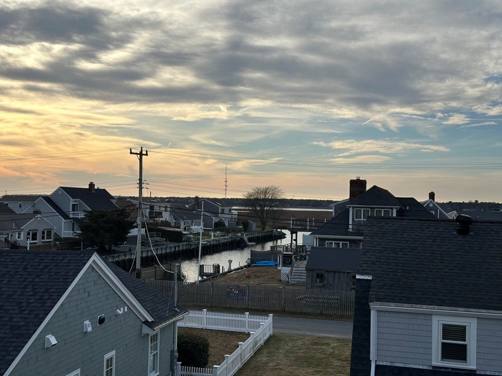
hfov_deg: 39.7
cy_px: 188
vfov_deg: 30.3
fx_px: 696
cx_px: 251
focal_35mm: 48
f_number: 1.78
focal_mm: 6.86
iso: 64
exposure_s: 1/5556
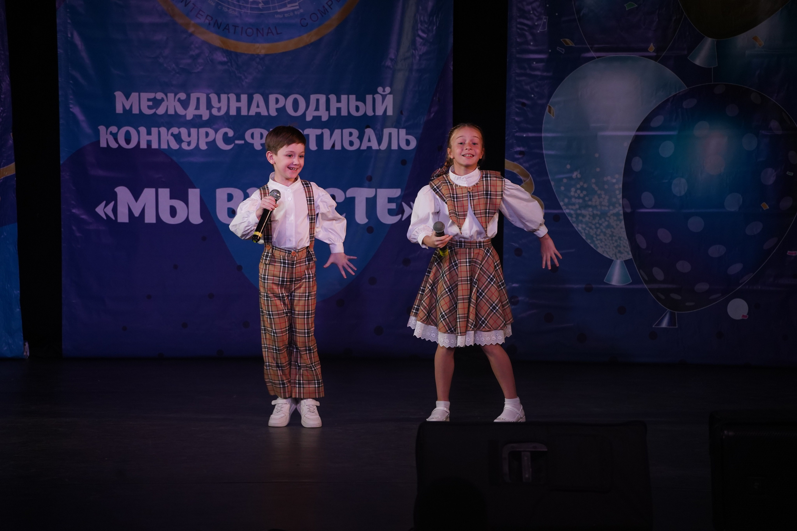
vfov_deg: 9.4
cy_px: 266
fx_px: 3232
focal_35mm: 146
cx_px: 398
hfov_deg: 14.1
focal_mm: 146
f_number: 5
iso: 2000
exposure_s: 1/400
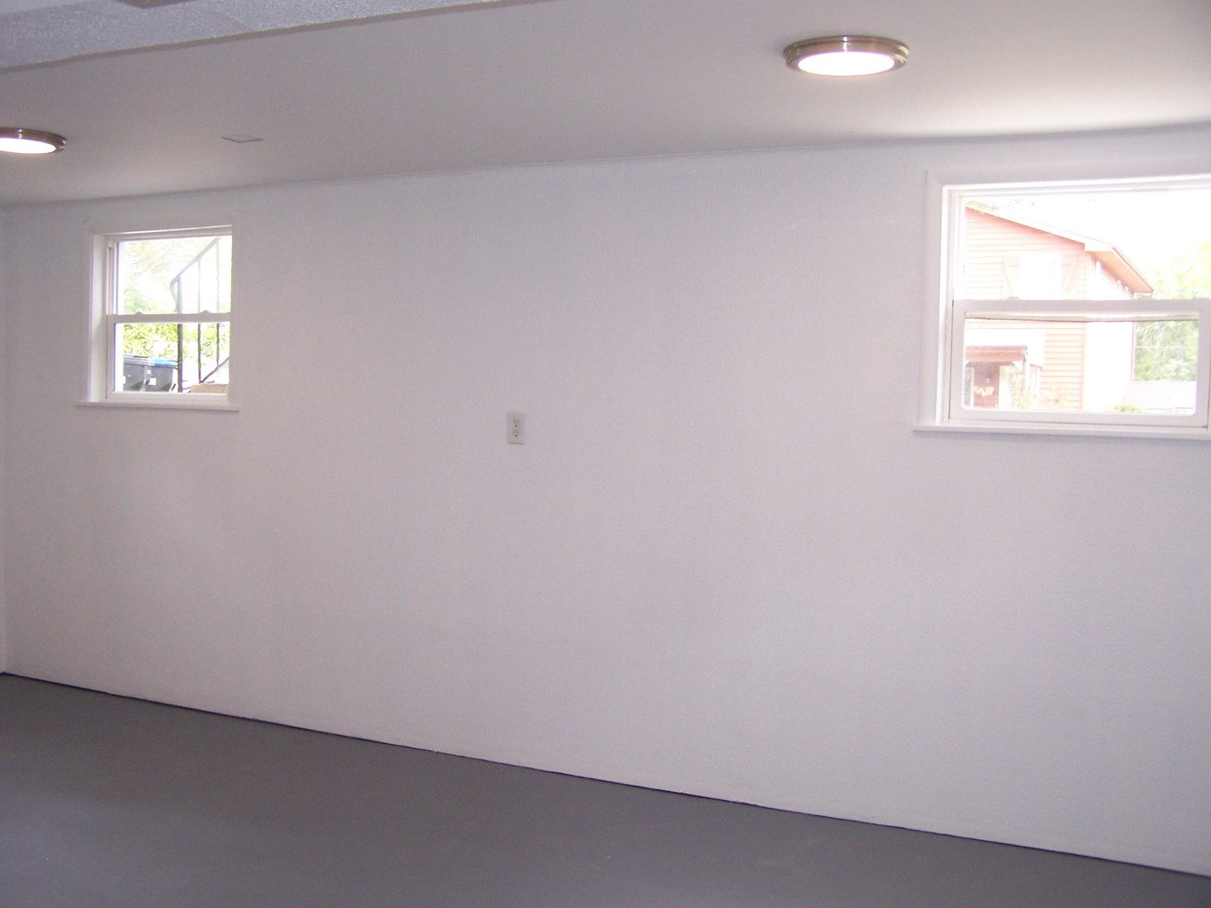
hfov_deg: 49.0
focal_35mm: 38
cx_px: 606
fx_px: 1329
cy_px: 454
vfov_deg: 37.7
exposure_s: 1/80
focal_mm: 6.3
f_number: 2.8
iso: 140
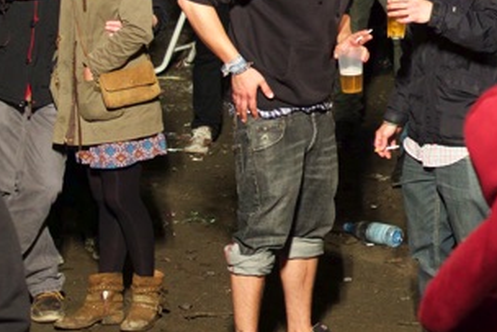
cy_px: -42
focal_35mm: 165
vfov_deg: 8.3
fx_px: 2279
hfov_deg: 11.9
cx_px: 728
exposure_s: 1/200
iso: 3200
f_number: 4.5
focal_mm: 49
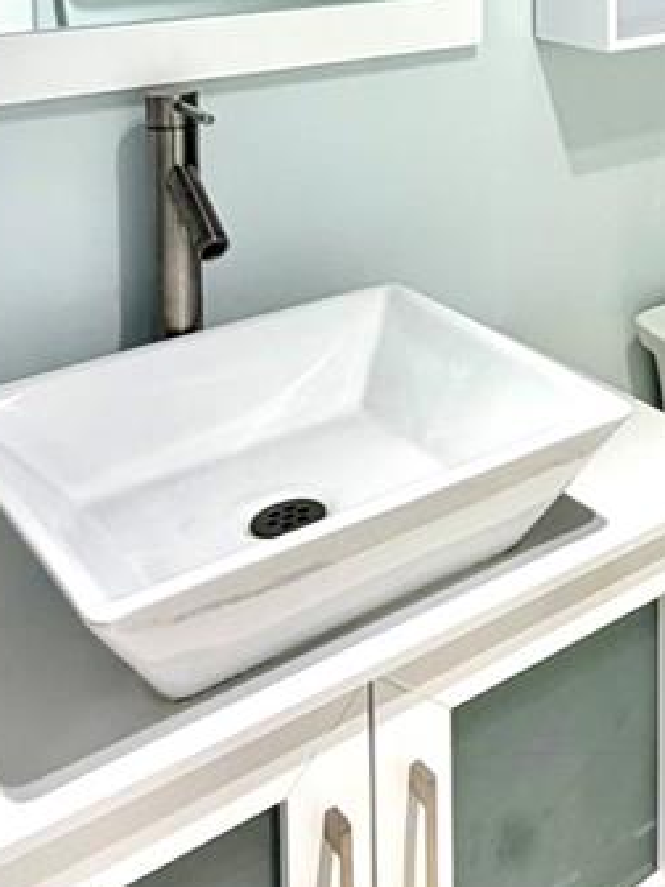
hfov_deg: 25.8
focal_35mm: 50
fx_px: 1281
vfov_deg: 33.7
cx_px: 813
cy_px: -69
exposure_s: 1/120
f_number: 2.2
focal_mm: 2.22
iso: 125
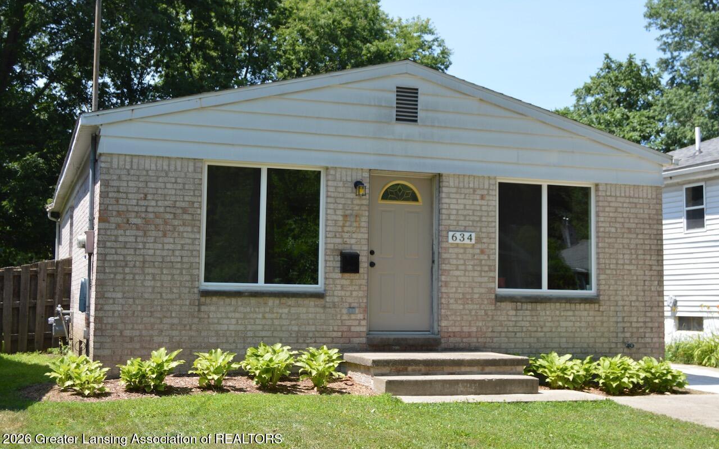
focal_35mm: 49
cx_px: 360
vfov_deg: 26.3
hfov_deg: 41.1
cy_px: 221
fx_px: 960
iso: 100
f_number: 6.3
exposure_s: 1/160
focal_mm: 32
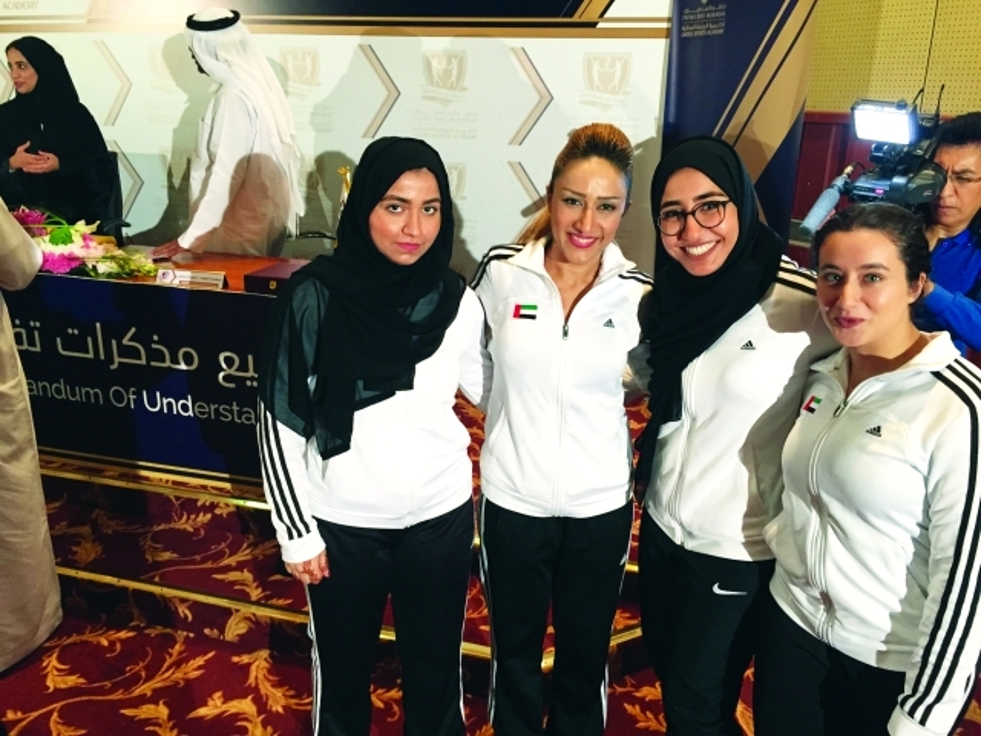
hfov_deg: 61.7
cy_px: 368
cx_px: 490
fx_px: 822
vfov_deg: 48.2
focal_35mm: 29
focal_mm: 4.15
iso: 125
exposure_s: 1/30
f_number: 2.2
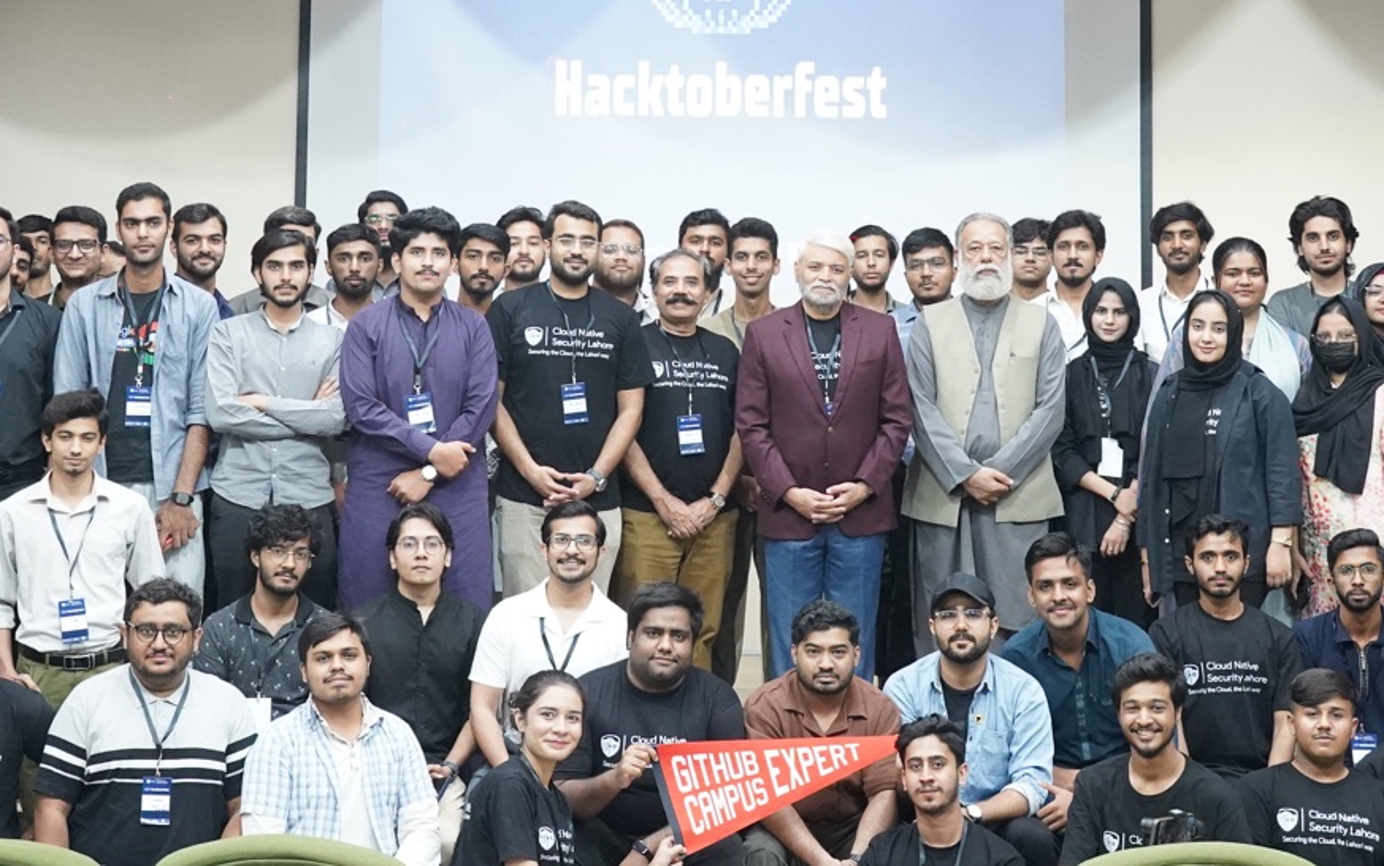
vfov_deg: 19.6
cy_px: 81
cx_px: 723
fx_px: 2452
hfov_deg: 31.5
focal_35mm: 65
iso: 6400
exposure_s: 1/125
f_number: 5
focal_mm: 29
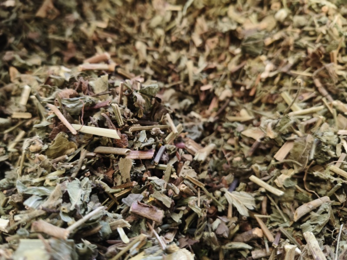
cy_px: 130
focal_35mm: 23
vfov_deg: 58.9
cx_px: 174
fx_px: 231
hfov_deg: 73.9
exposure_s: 1/100
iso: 802
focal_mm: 5.6
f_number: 1.88
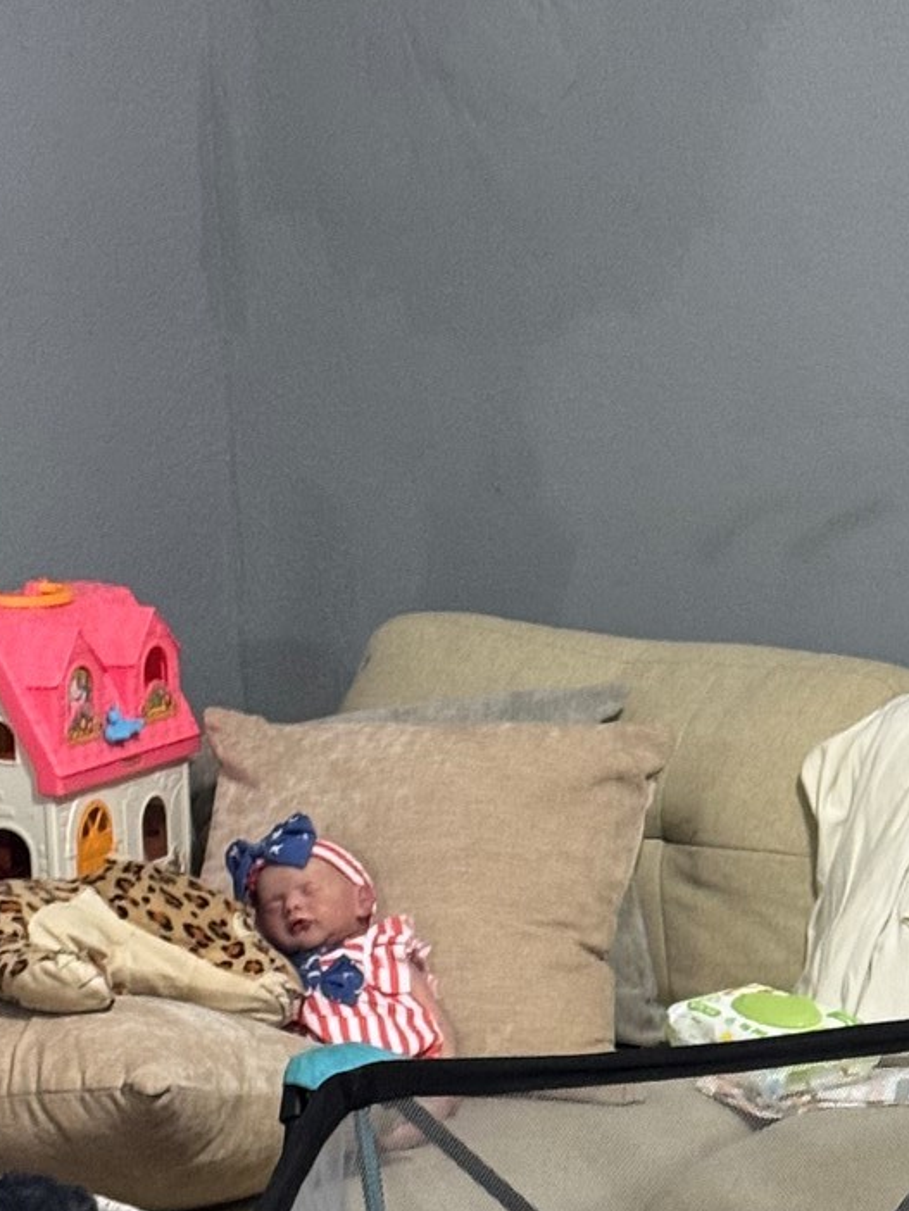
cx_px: 1050
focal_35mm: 140
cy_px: 1325
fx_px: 4899
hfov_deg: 10.4
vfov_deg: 13.8
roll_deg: +0.7
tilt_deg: -14.8
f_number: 1.78
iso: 200
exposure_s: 1/40
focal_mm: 6.76
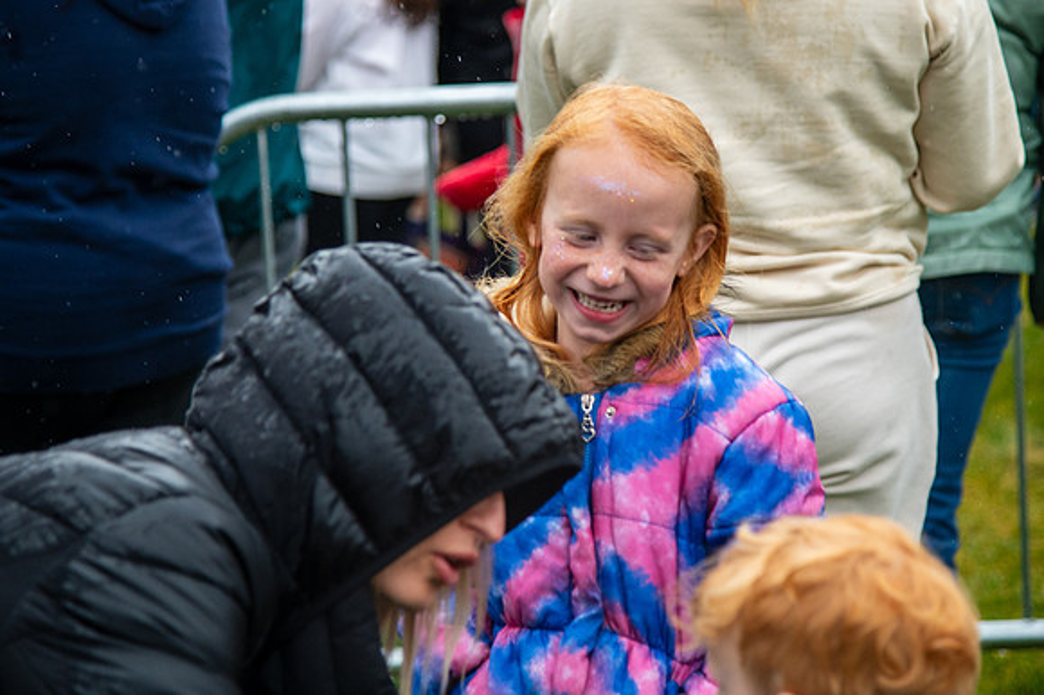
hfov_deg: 17.3
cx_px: 541
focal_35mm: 118
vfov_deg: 11.6
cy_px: 278
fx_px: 3423
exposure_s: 1/1250
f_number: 4
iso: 2000
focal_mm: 95
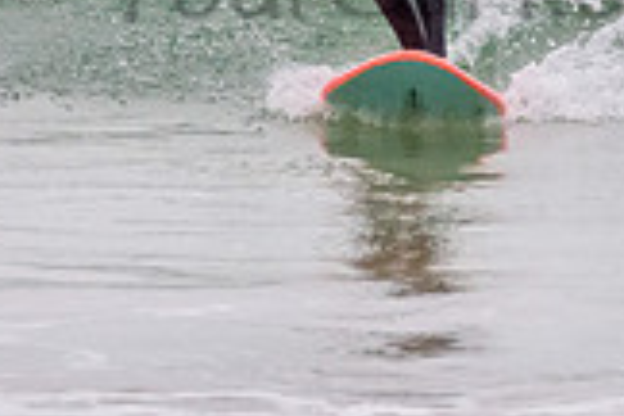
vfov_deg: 0.6
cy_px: -71
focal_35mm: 2201
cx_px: 505
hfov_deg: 0.9
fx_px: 38148
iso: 900
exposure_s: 1/1000
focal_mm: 500
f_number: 5.6
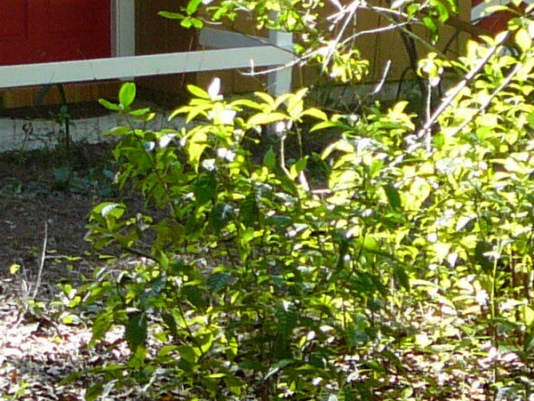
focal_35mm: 149
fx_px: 2299
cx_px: 145
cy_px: -76
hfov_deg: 13.2
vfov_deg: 9.8
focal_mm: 5.2
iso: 80
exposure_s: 1/100
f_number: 2.8
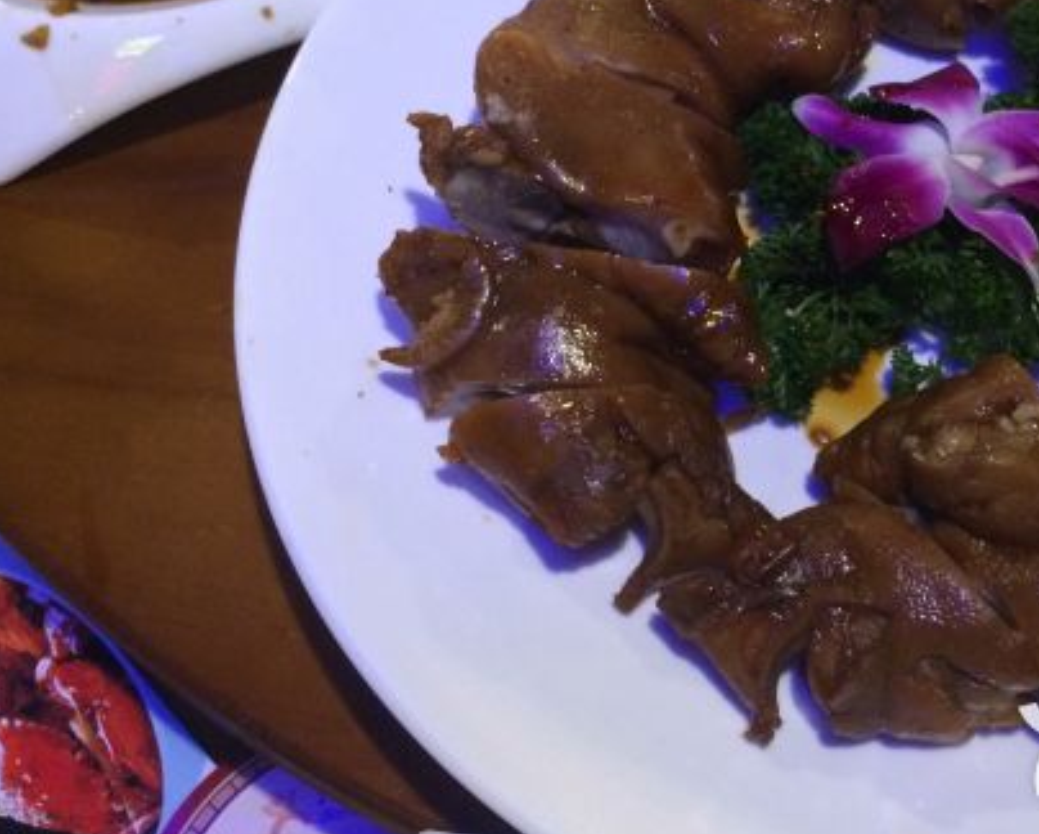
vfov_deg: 30.3
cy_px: 192
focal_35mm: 49
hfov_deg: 37.2
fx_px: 1508
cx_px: 764
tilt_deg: -58.4
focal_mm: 4.15
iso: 250
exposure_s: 1/17
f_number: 2.2
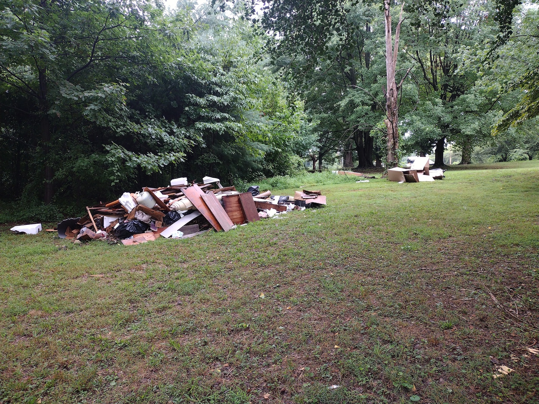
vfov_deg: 51.4
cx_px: 270
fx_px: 420
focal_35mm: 27
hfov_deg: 65.3
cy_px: 202
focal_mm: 4.71
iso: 216
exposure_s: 1/60
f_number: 1.7
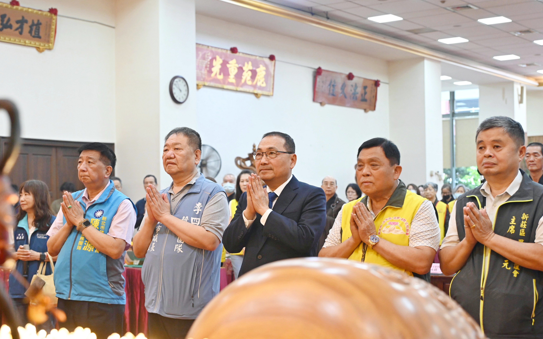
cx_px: 250
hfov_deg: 34.5
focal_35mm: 59
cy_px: 189
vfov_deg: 22.0
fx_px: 873
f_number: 4
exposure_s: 1/125
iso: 2200
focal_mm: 51
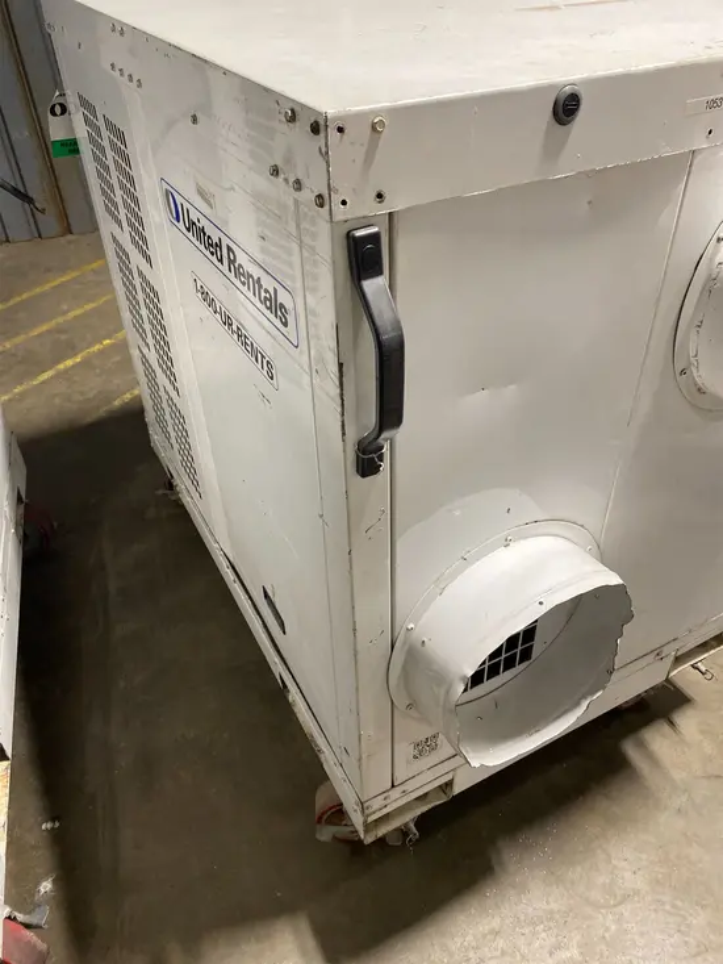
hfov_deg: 53.1
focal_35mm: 26
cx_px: 362
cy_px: 482
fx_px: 724
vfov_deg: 67.3
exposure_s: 1/56
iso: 160
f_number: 1.8
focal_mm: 4.25
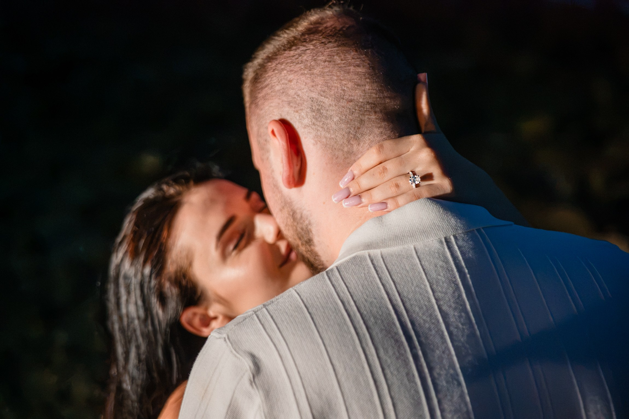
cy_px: 210
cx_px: 314
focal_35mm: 50
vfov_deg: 27.0
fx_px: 873
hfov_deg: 39.6
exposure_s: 1/320
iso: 6400
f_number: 2.2
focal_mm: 50
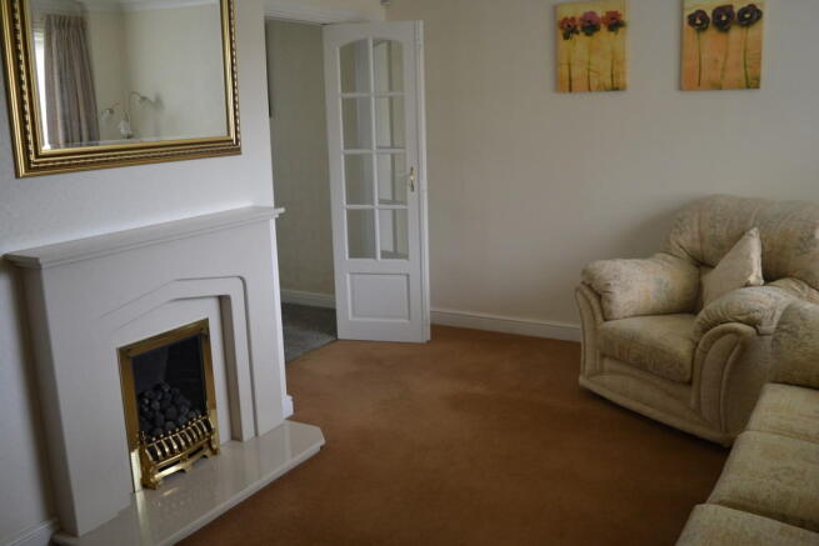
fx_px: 751
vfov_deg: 40.0
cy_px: 273
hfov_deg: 57.2
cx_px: 410
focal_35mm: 33
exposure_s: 1/60
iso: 400
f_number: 3.8
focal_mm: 22
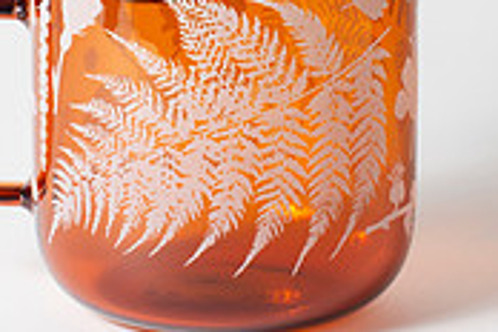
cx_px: 244
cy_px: -41
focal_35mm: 179
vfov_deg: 7.6
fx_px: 2476
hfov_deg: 11.5
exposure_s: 1/250
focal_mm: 50
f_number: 16
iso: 250
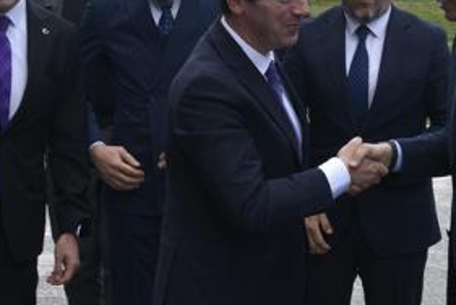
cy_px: 55
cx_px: 304
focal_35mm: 131
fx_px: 1661
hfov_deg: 15.6
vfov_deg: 10.5
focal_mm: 40
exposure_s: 1/320
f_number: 9
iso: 250
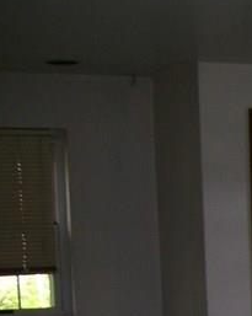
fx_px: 1345
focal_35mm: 144
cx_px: 563
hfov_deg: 9.7
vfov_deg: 12.9
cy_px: 438
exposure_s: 1/60
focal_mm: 6
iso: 80
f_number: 2.7
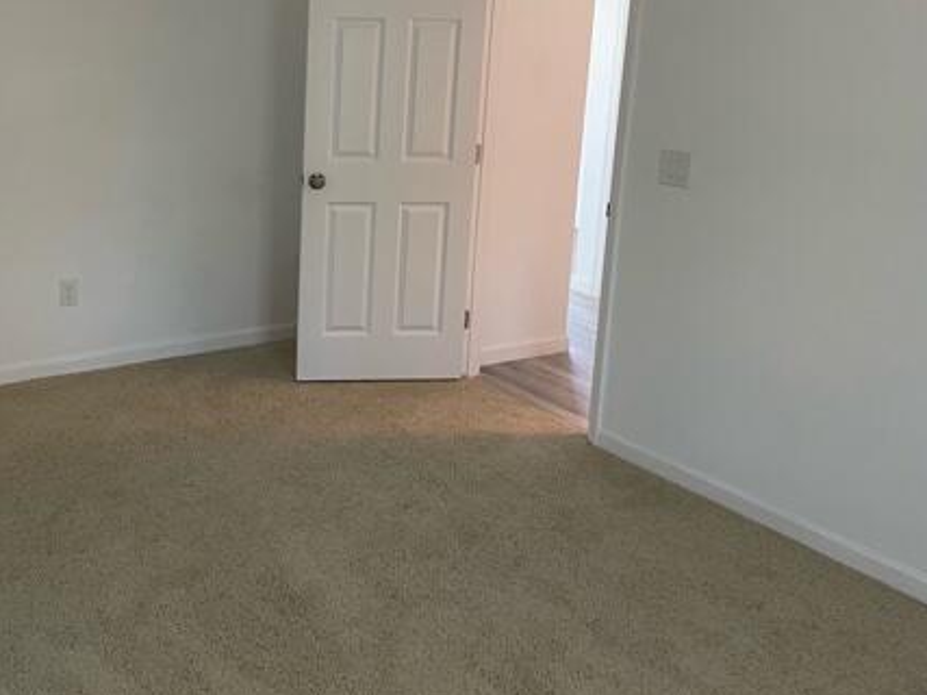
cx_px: 239
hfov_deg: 46.3
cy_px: 237
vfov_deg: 36.5
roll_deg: -1.3
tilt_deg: -12.0
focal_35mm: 39
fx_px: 1044
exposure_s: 1/60
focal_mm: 4.2
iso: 320
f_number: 1.6
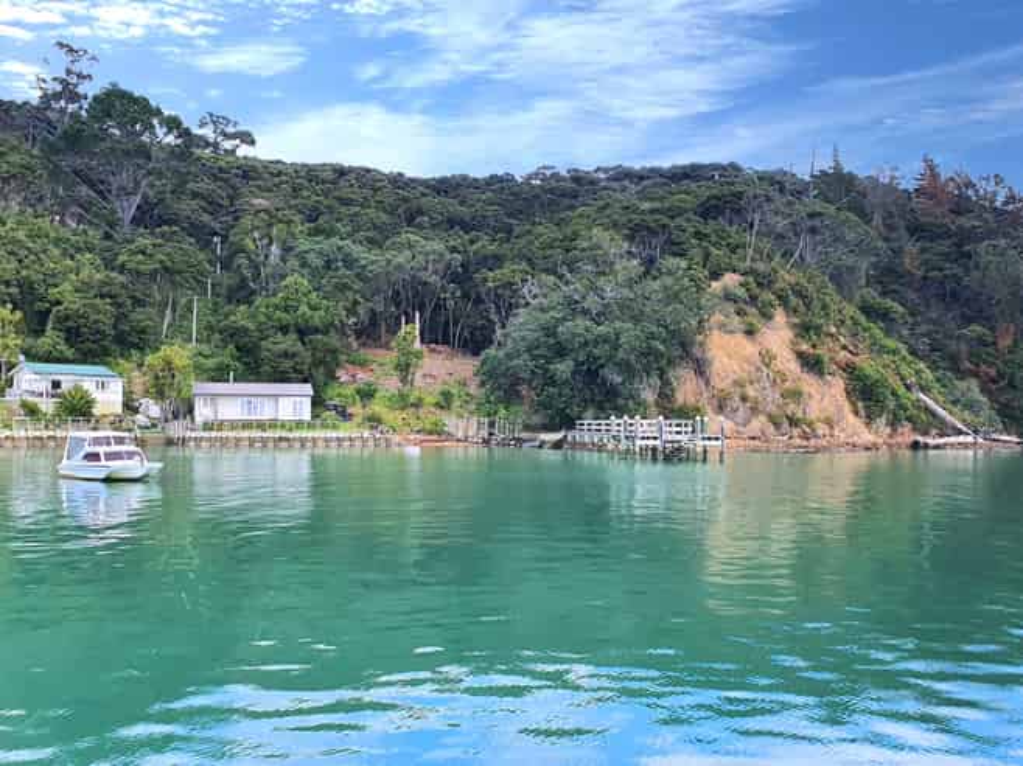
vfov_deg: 53.0
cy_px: 383
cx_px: 512
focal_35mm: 26
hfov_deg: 67.3
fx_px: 768
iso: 50
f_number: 2.4
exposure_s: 1/828
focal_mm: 4.3
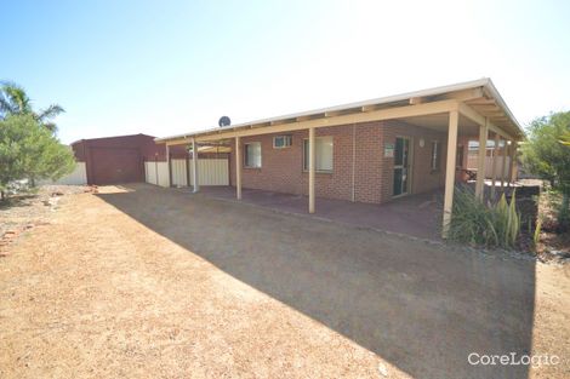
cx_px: 285
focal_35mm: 15
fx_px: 237
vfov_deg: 77.3
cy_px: 190
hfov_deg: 100.4
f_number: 5.6
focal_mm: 10
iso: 100
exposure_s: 1/125
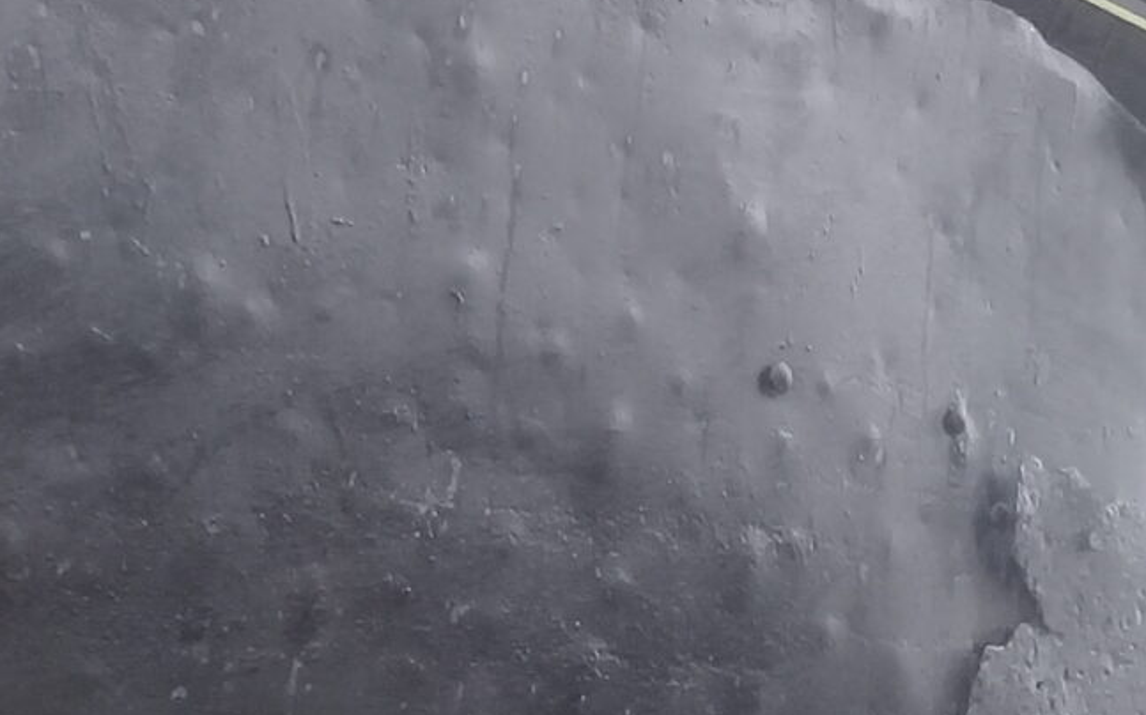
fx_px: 4059
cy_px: 1149
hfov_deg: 16.0
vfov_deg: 9.7
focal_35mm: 130
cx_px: 779
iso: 64
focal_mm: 3.3
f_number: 2.2
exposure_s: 1/100
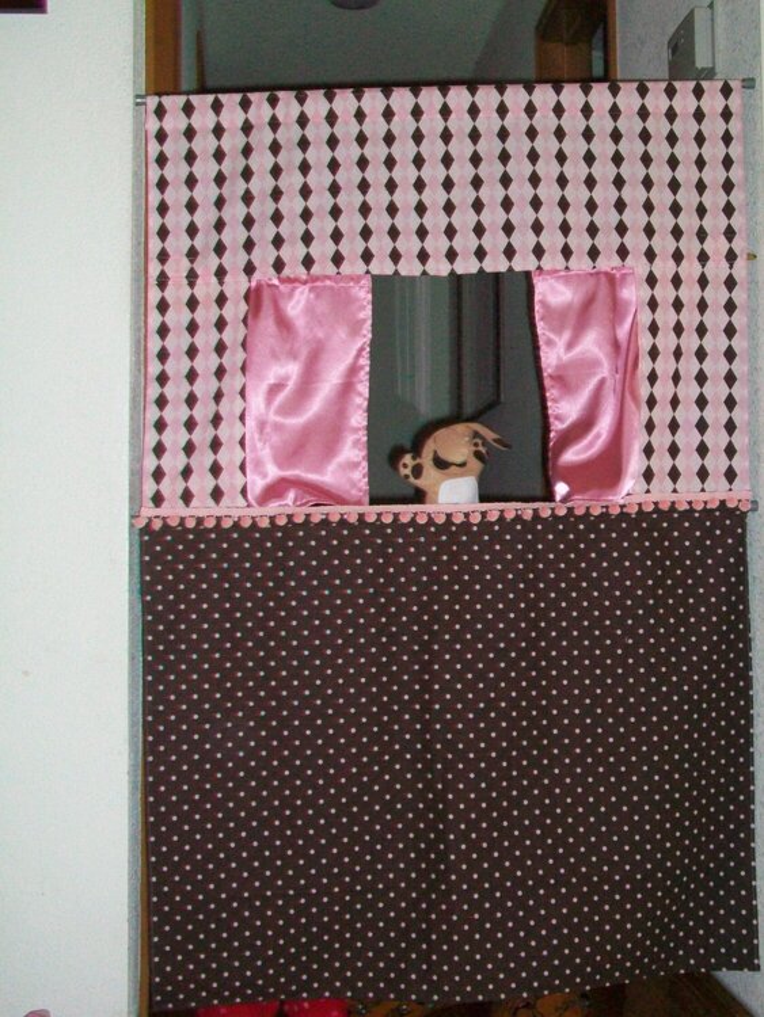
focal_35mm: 50
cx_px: 382
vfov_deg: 38.2
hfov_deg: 29.1
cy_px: 508
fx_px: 1471
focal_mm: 8.8
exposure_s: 1/160
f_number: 3.6
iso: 400
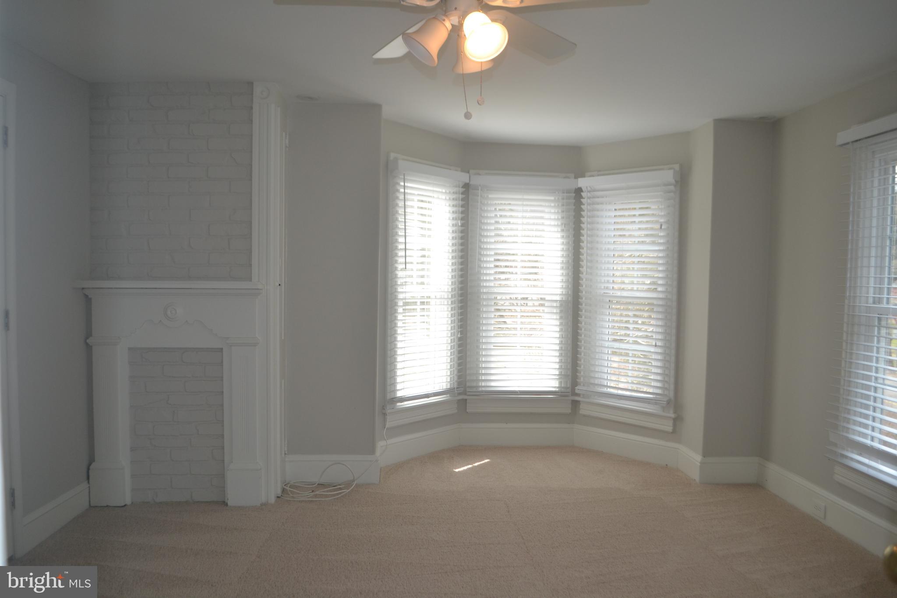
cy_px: 299
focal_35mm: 27
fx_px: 673
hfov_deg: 67.4
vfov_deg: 47.9
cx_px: 448
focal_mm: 18
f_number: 4
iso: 250
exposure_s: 1/125
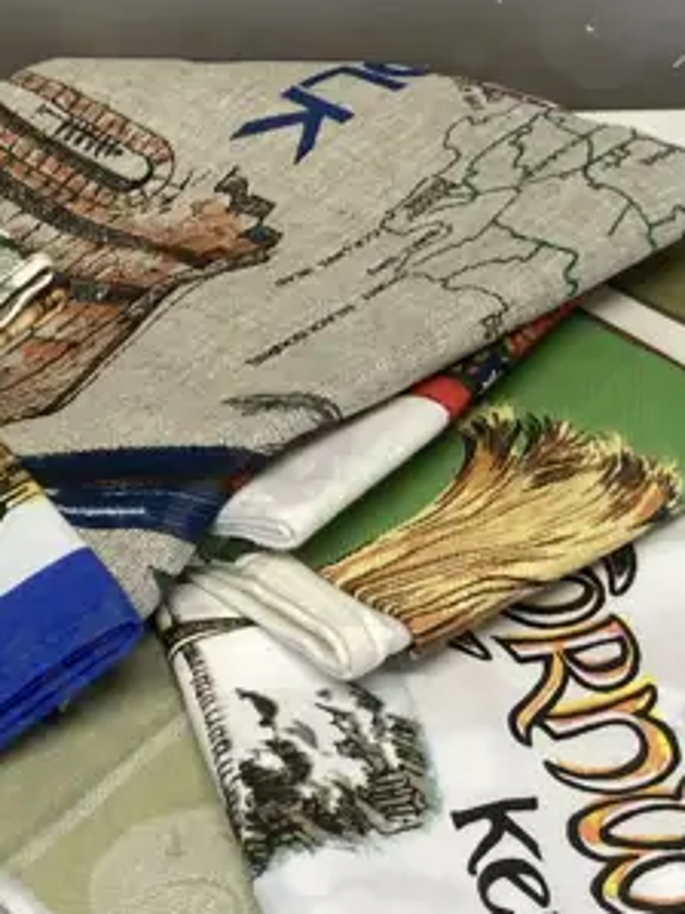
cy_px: 566
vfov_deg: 20.4
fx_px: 2535
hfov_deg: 15.3
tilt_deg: -50.0
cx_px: 193
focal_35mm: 96
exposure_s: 1/50
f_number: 1.8
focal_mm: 3.99
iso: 50
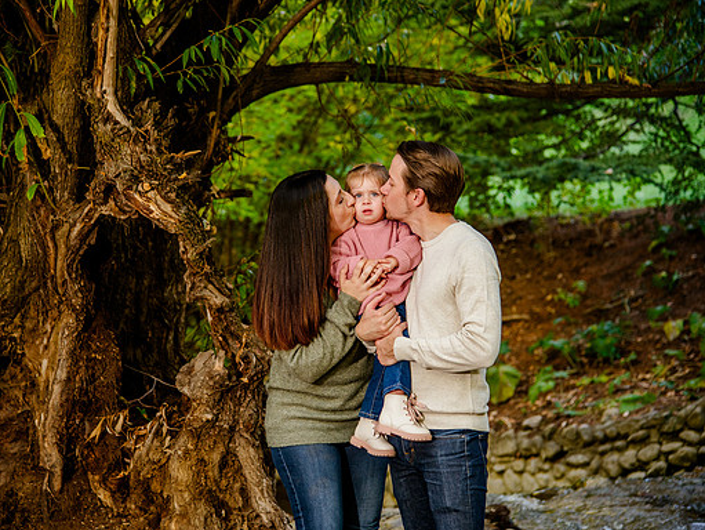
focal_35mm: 85
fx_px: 1732
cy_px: 265
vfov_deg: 17.4
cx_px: 335
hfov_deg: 23.0
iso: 800
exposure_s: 1/160
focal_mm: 78
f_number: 4
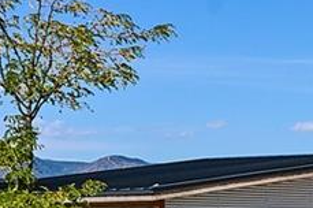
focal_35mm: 126
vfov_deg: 10.7
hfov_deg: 10.8
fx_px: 1094
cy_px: 248
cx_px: 950
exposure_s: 1/1250
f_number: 10
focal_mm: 18
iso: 400
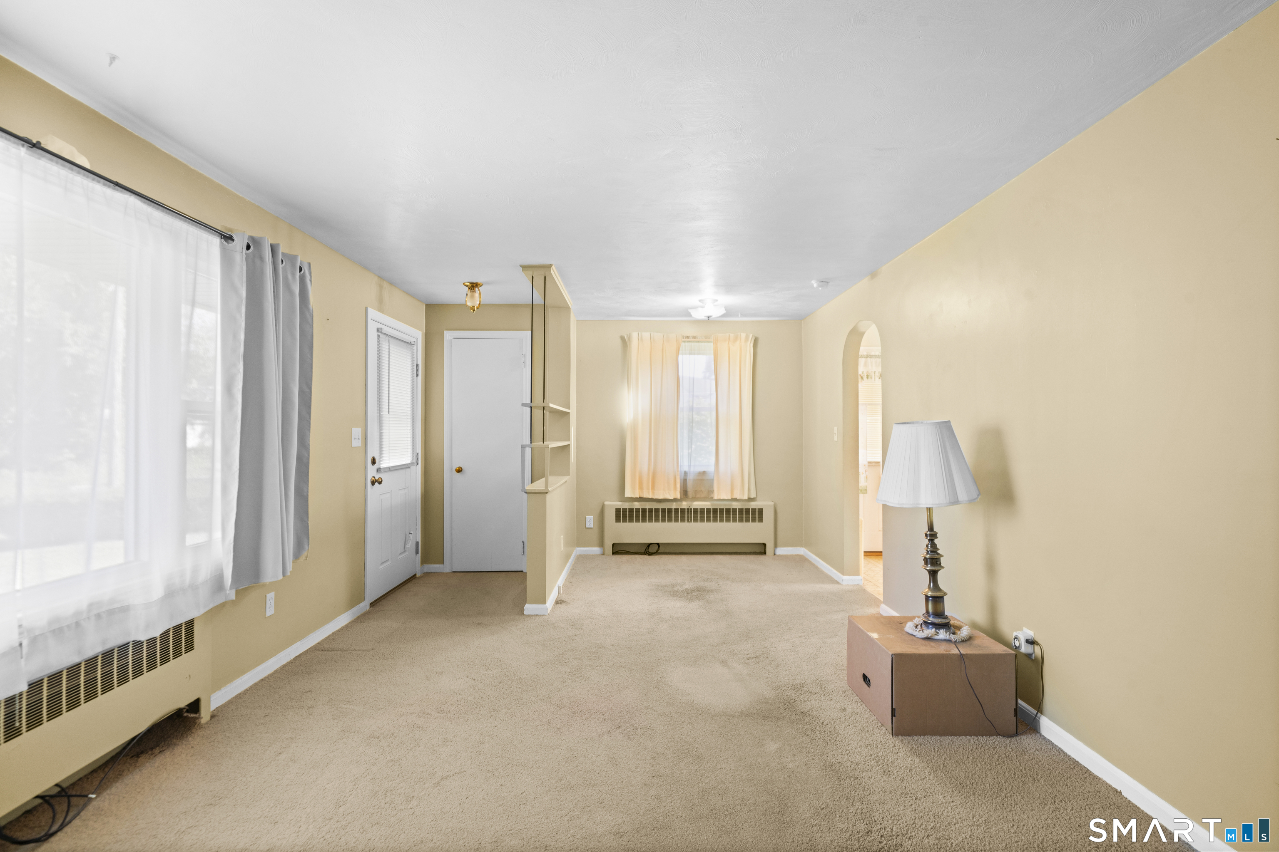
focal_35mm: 17
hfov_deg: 93.3
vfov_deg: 70.4
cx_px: 640
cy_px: 426
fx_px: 604
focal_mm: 17
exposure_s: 1/3
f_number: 8
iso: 320
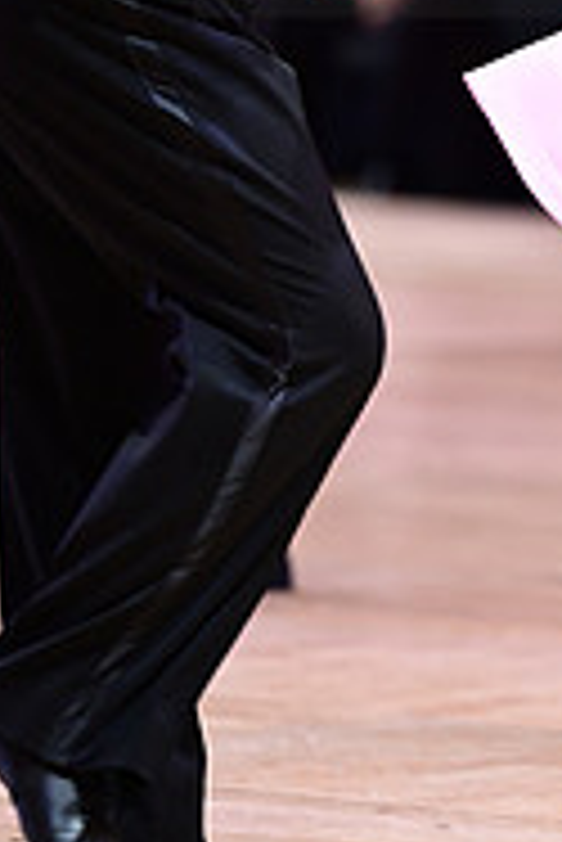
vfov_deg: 4.3
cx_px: 814
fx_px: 11218
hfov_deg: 2.9
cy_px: -131
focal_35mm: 480
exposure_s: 1/400
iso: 2000
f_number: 2.8
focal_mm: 155
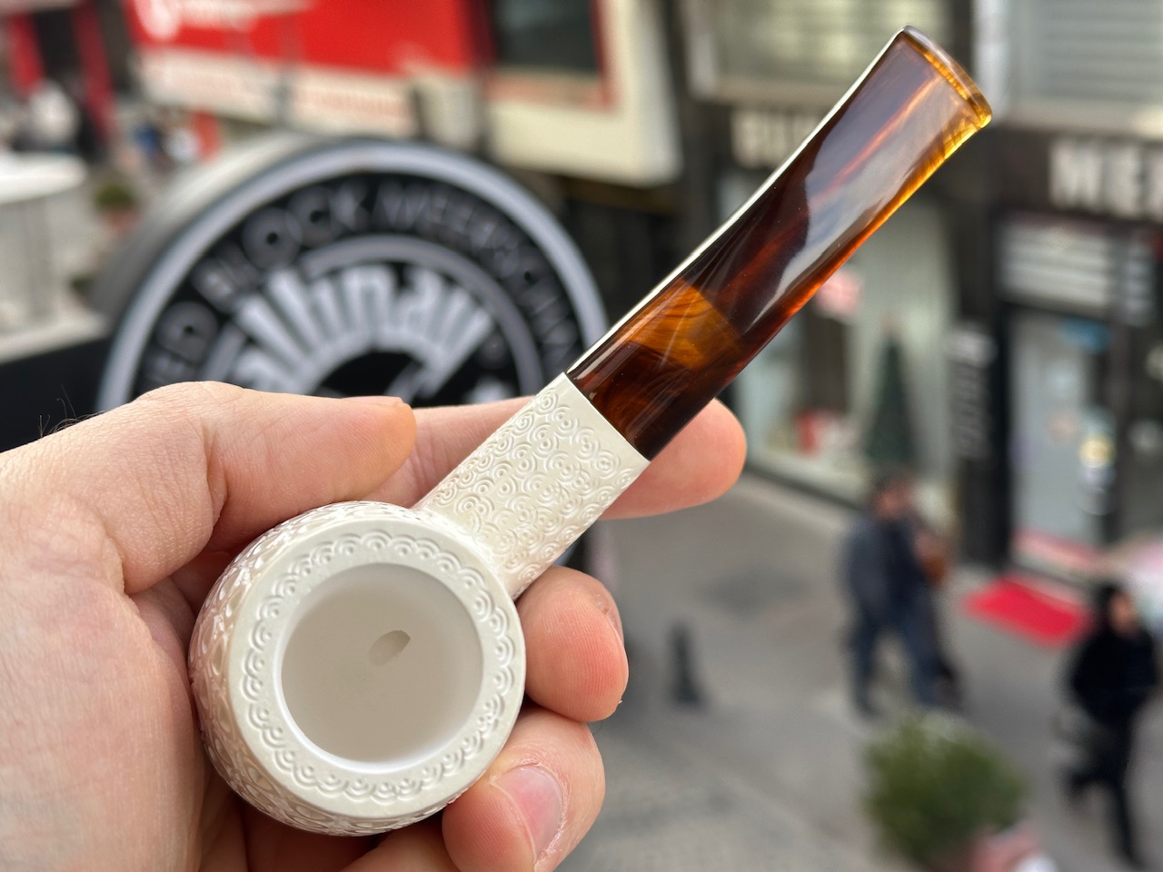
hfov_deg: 39.7
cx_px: 582
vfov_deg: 30.3
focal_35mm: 48
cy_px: 436
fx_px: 1613
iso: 64
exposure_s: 1/399
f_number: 1.78
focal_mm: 6.86
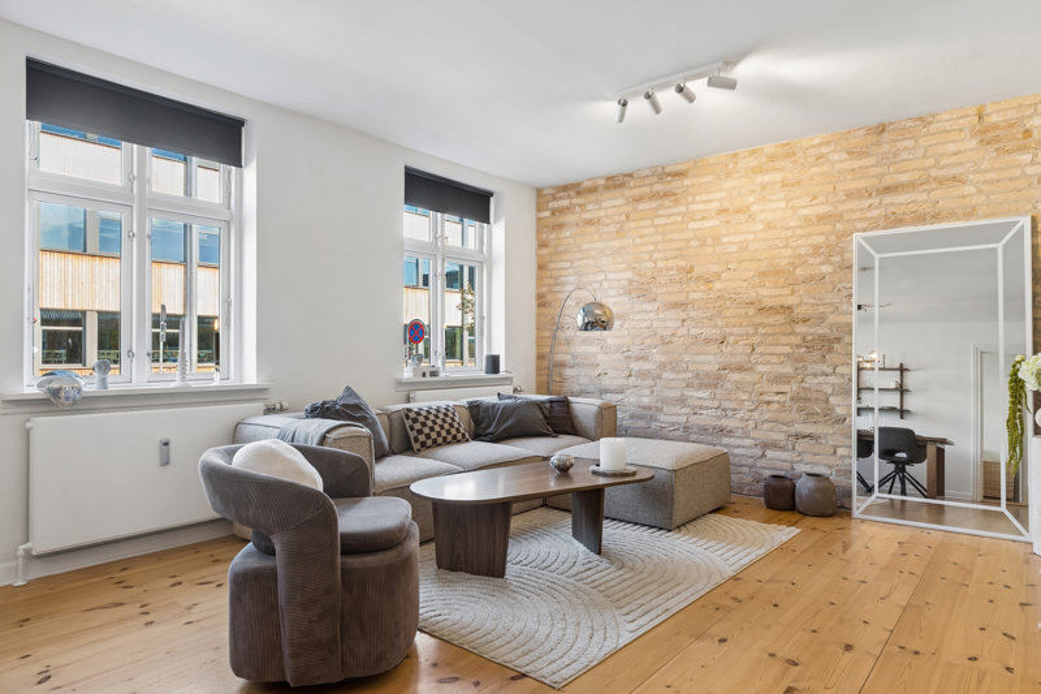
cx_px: 520
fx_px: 672
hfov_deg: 75.5
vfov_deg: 54.6
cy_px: 347
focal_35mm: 23
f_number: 8
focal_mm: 15.5
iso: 200
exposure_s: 1/3.33
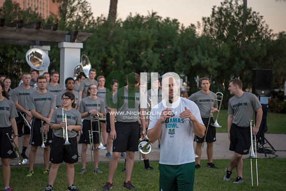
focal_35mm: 70
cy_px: 96
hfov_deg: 28.8
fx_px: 556
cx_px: 143
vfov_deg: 19.5
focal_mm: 70
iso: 1000
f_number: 3.2
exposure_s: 1/500
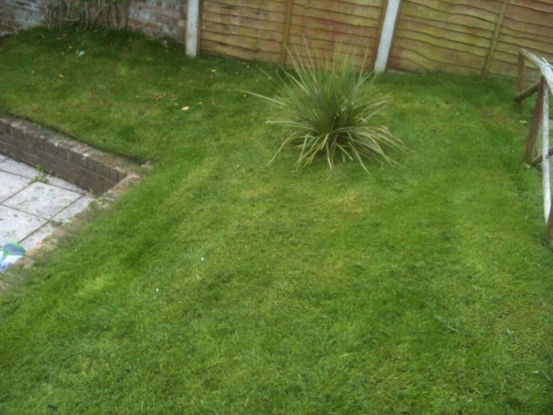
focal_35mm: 35
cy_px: 208
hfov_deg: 52.6
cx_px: 276
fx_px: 559
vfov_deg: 40.7
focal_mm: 3.85
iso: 64
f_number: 2.8
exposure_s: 1/191
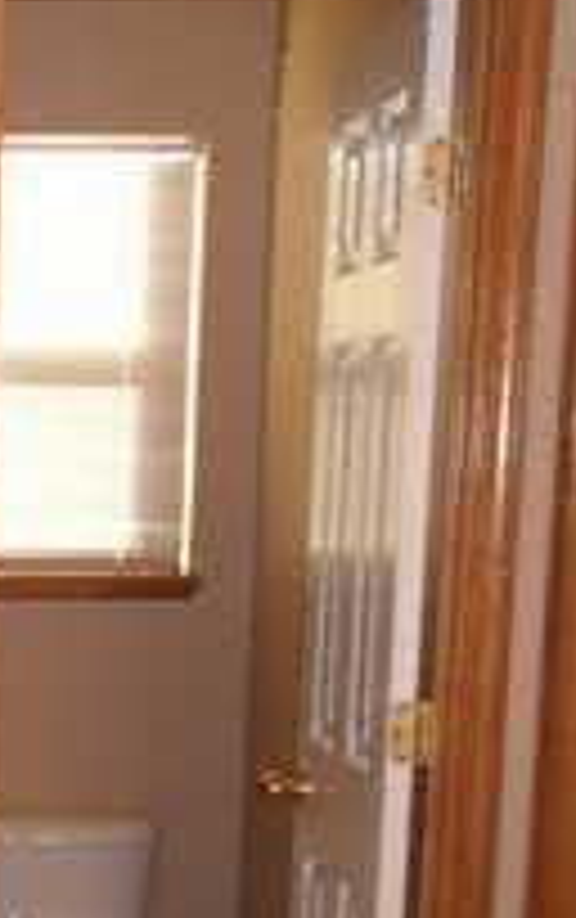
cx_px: -392
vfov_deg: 21.4
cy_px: 936
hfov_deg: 13.0
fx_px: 2329
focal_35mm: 93
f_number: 3.4
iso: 200
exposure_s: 1/45
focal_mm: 5
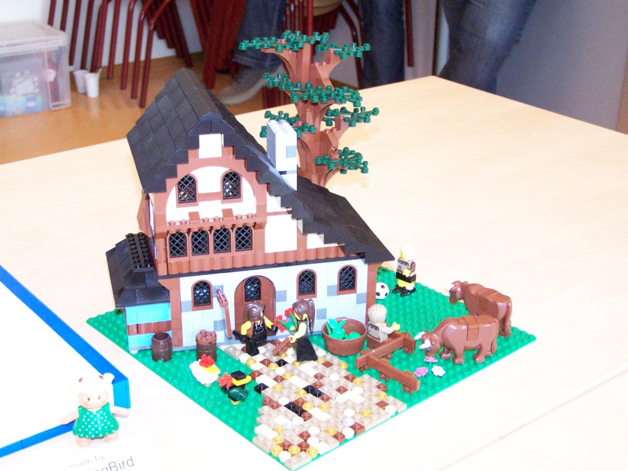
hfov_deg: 34.3
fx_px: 1016
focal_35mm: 56
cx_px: 314
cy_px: 236
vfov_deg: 26.1
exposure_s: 1/45
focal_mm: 9.3
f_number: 3.1
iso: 400
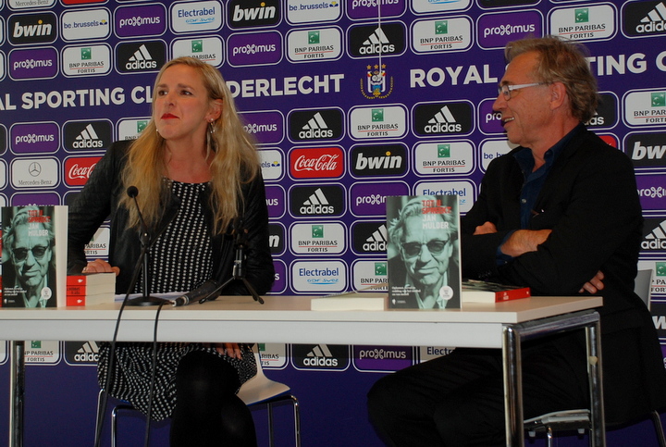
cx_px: 333
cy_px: 224
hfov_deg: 30.5
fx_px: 1223
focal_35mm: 66
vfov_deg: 20.7
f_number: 4.8
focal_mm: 44
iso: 320
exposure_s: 1/60
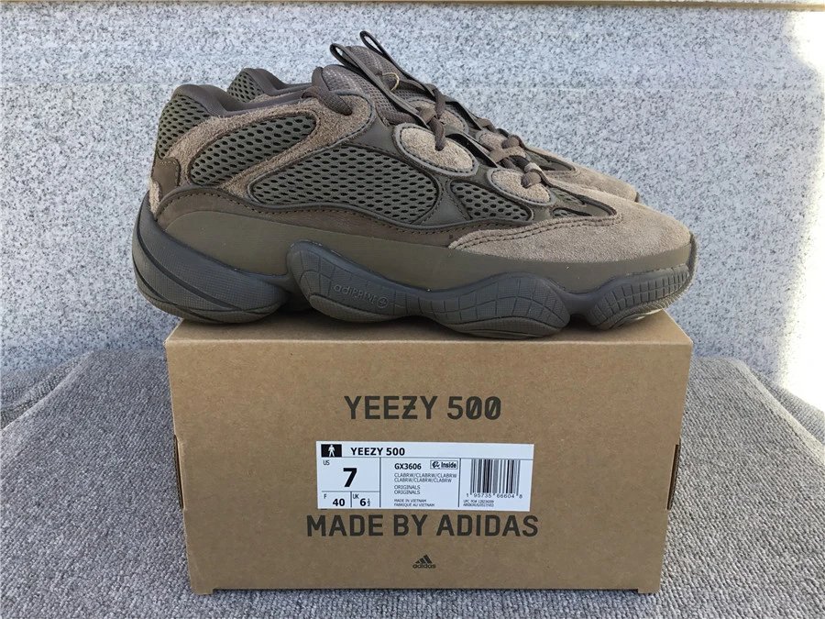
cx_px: 412
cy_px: 310
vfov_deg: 45.4
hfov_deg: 58.4
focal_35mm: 31
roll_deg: -0.1
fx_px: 739
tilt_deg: -18.3
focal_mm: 3.3
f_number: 2.4
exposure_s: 1/237
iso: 25
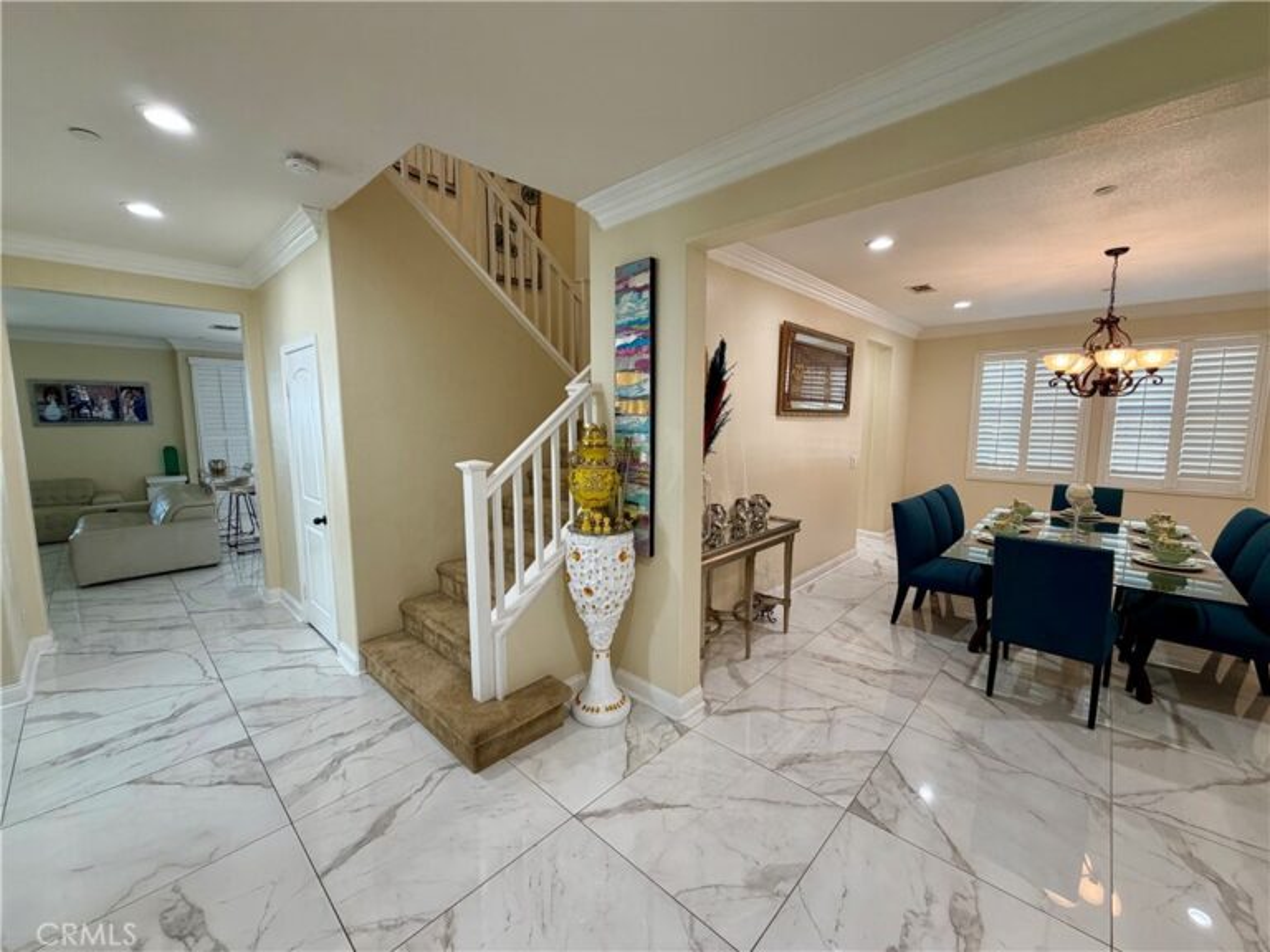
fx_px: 514
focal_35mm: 14
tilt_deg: -6.8
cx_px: 635
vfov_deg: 85.7
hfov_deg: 102.1
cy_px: 476
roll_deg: +0.2
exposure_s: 1/120
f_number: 2.2
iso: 160
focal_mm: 2.22
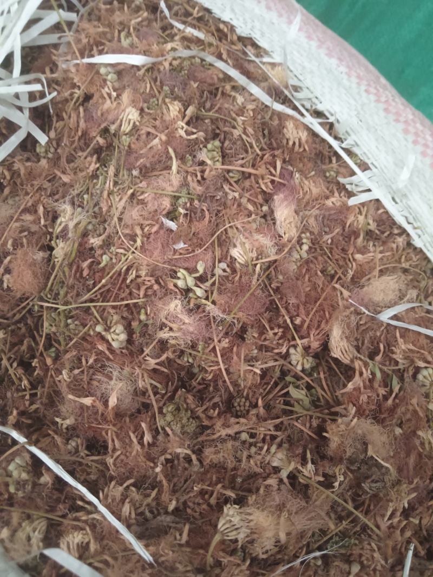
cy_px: 288
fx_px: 450
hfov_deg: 51.3
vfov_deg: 65.3
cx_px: 216
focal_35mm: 27
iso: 2877
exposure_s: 1/20
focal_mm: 3.66
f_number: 2.2
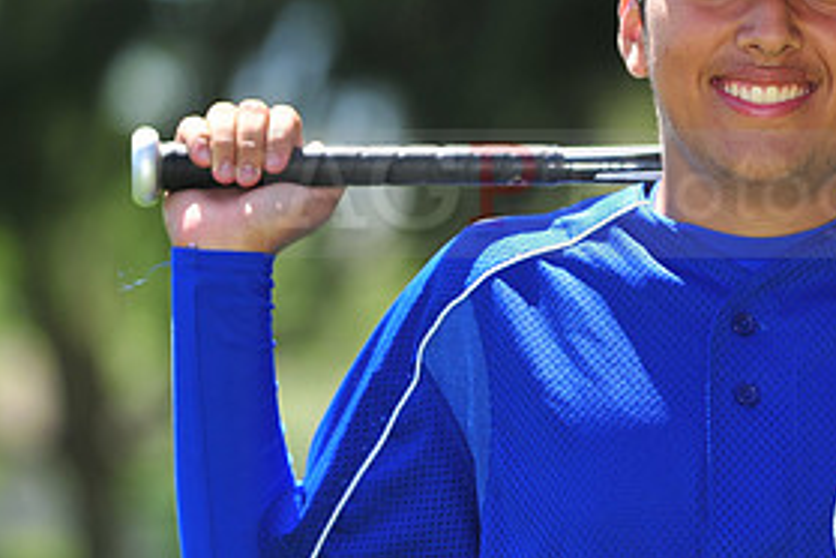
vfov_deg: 3.3
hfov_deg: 4.9
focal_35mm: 416
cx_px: 767
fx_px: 9660
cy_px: 168
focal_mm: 200
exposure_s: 1/640
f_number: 4.5
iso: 200
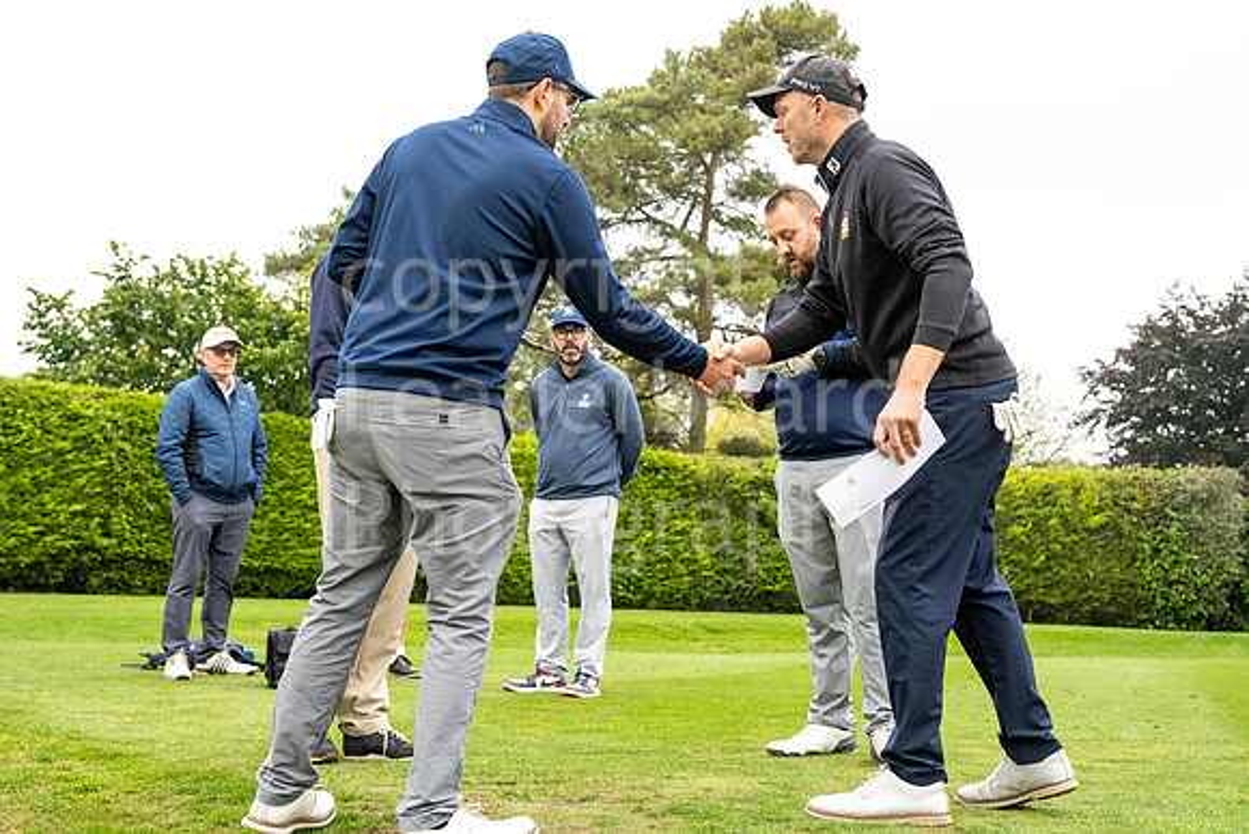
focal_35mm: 50
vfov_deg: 27.2
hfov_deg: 39.9
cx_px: 576
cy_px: 385
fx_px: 1720
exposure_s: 1/1000
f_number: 4
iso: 1000
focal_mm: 46
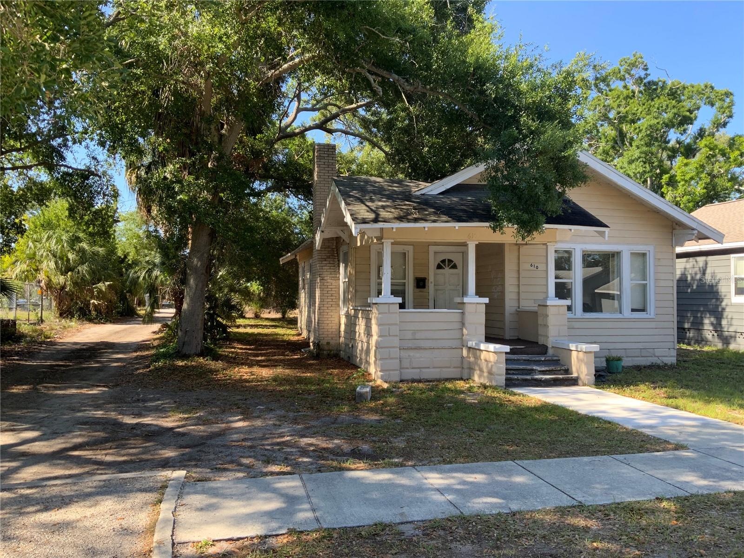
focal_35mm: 29
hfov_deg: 61.7
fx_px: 623
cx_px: 372
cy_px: 279
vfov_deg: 48.2
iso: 16
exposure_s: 1/302
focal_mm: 3
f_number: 1.8
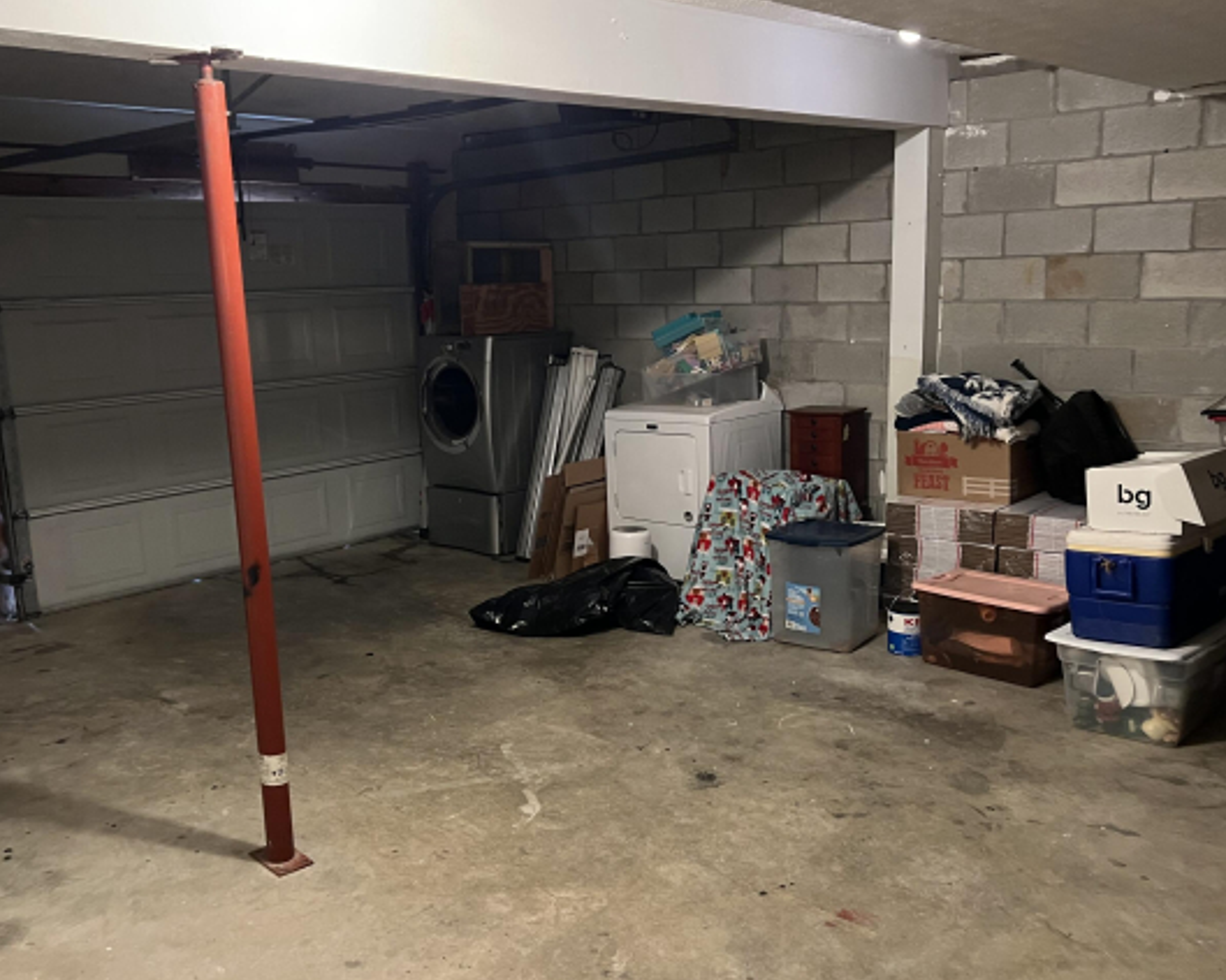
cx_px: 599
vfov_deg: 45.8
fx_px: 1161
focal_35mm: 32
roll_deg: +2.1
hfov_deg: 55.7
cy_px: 512
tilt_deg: -11.9
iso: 500
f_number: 1.5
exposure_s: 1/30
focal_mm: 5.7
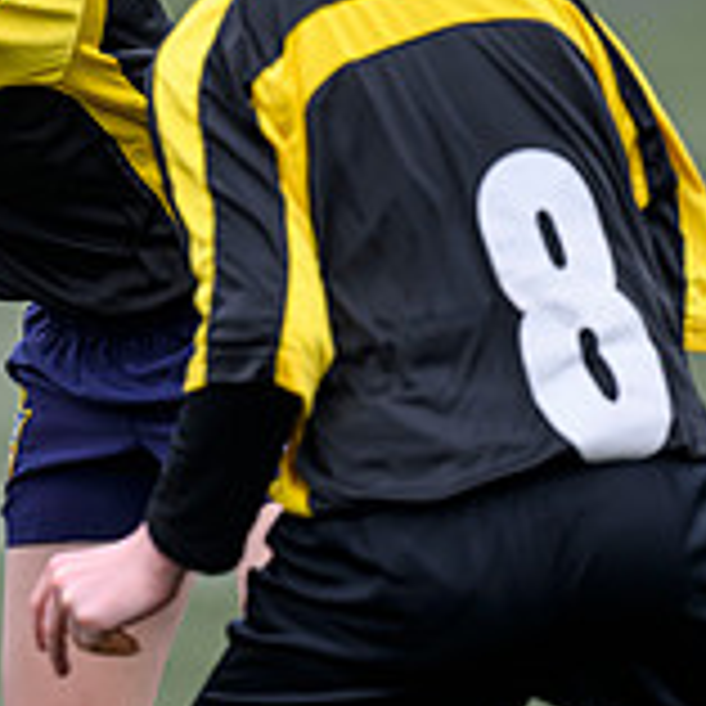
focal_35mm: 1259
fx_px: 29051
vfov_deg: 1.4
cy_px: 128
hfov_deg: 1.4
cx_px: -558
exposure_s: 1/1600
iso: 500
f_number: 3.5
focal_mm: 400
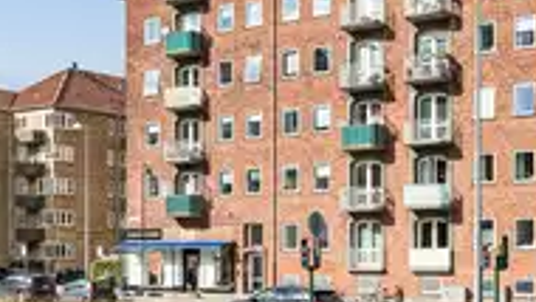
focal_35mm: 58
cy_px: 104
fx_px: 825
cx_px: 398
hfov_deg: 35.3
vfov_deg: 20.7
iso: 400
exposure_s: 1/1600
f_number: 6.3
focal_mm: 25
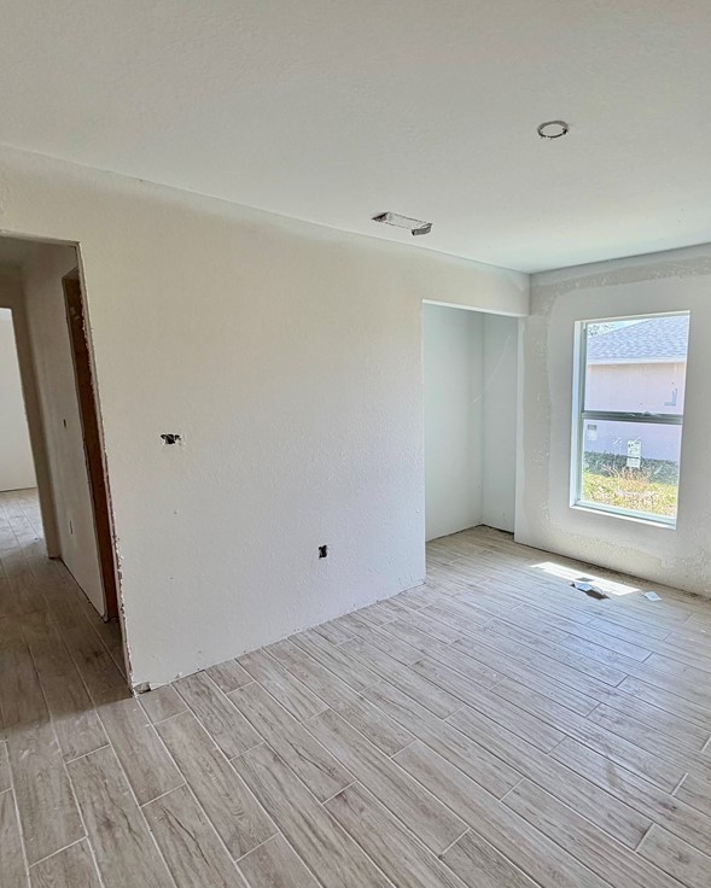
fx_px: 500
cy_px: 460
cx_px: 464
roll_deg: +0.3
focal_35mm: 19
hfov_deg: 69.2
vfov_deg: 83.2
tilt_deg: -9.4
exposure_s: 1/121
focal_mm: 2.22
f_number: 2.2
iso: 80
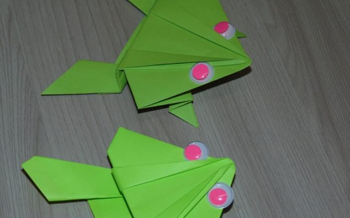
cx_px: 176
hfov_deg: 27.1
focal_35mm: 76
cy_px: 119
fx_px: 725
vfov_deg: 17.1
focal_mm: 12.8
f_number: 3.7
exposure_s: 1/60
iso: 80
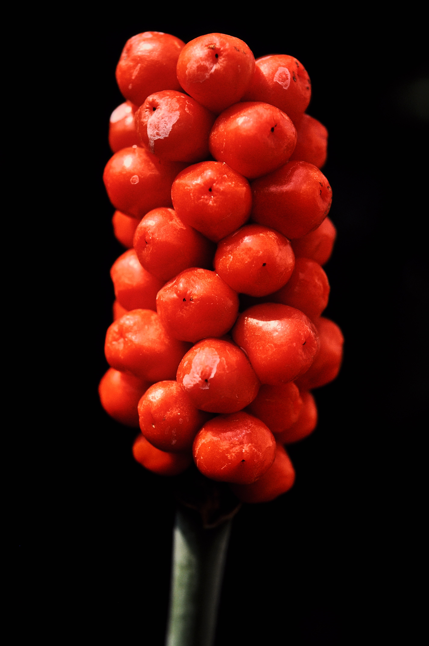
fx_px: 1613
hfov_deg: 15.2
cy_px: 323
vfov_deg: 22.6
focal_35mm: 90
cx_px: 214
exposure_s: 1/100
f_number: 9
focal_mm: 60
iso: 200
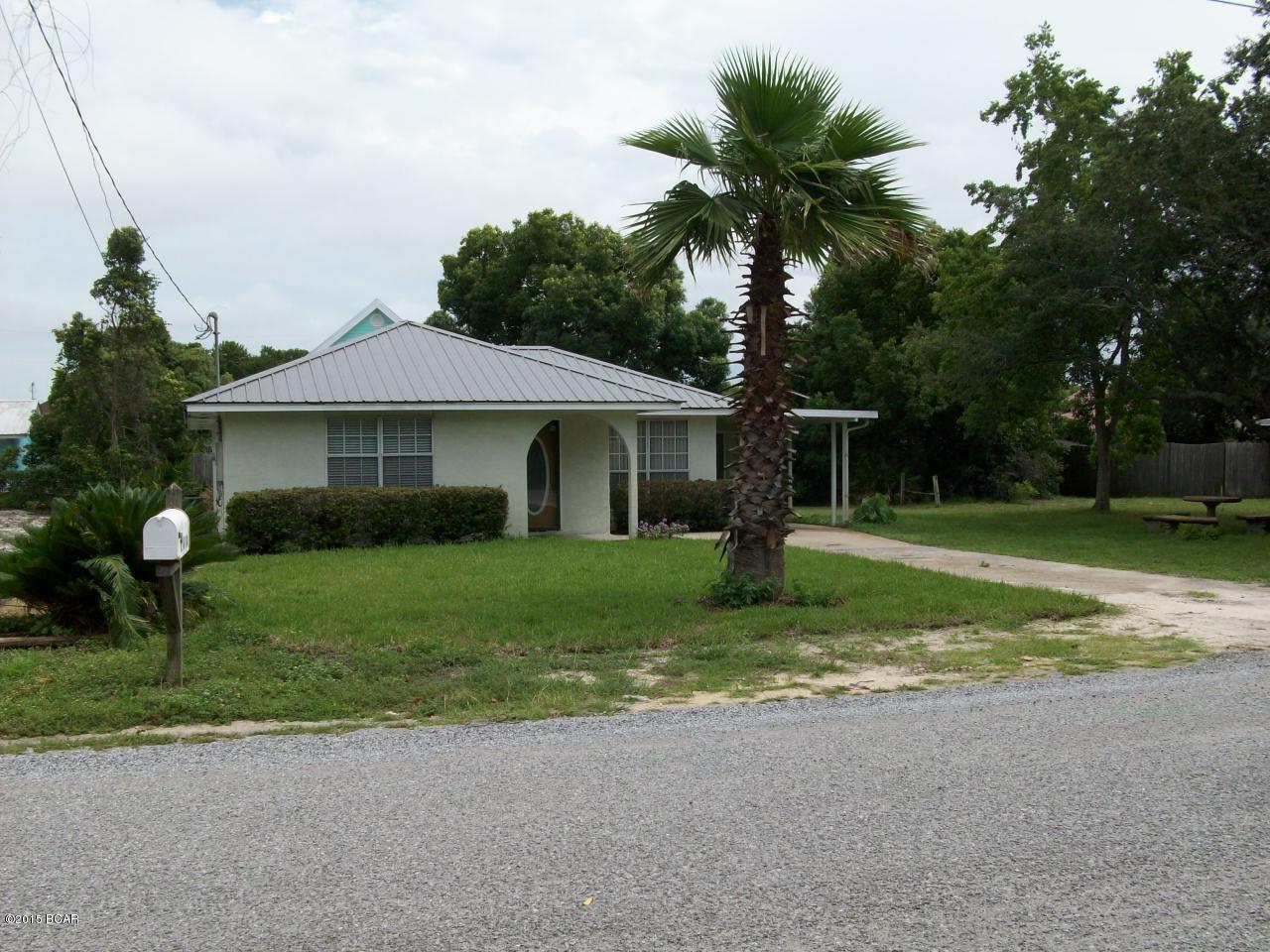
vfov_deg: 41.8
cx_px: 635
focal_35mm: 34
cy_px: 476
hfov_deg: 54.0
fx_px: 1247
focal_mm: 5.7
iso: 64
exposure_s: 1/365
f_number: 5.5
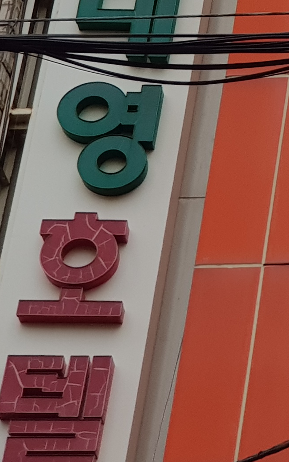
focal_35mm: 213
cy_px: -58
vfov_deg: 9.7
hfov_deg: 5.8
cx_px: 804
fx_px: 2684
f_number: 2.4
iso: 25
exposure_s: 1/1028
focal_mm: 6
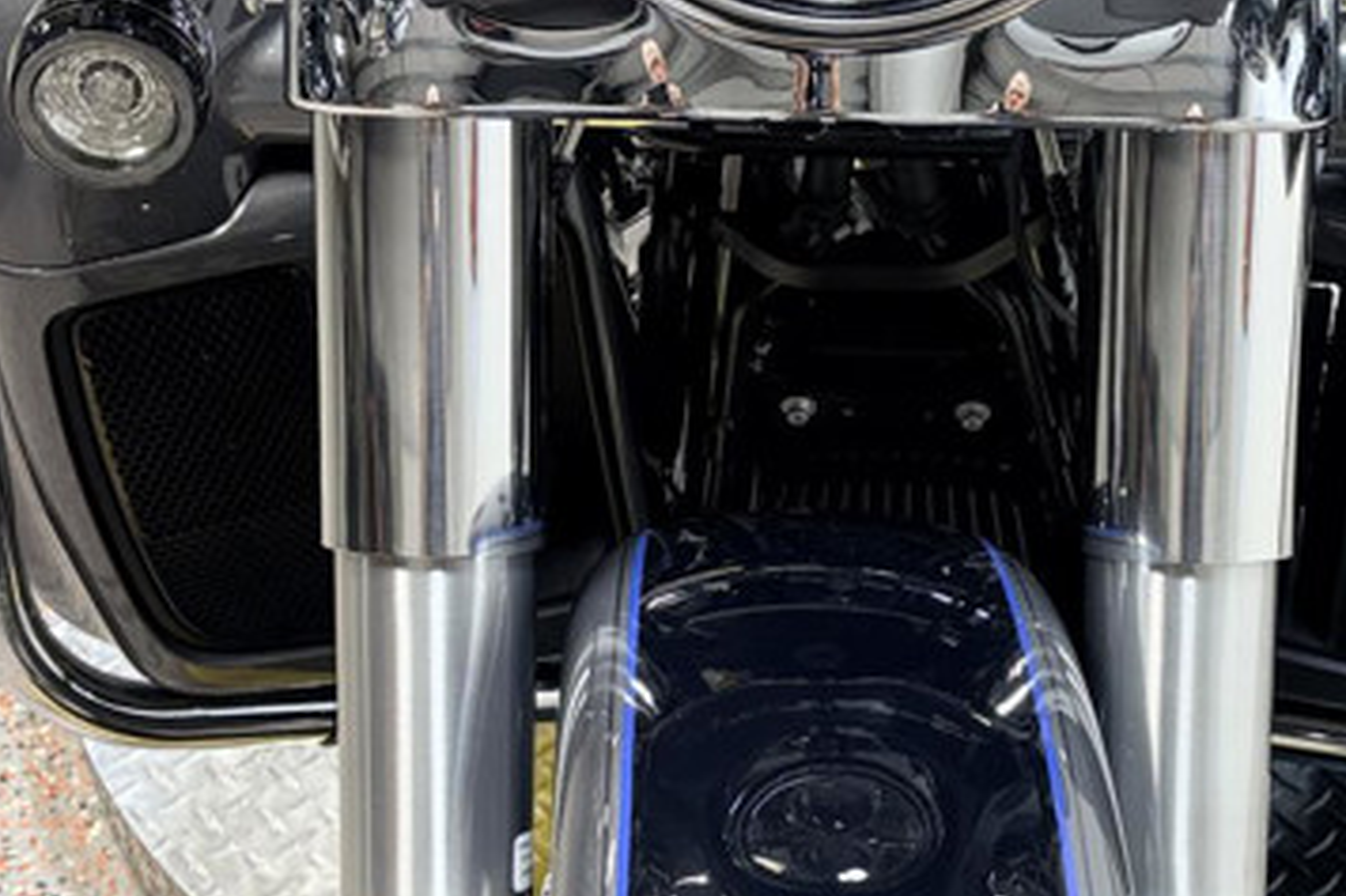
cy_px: 597
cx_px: 951
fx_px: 3027
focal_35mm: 81
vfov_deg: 16.8
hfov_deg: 24.9
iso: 80
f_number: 1.6
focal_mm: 5.96
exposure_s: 1/120
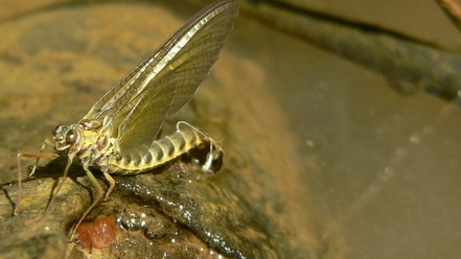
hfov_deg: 12.7
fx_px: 2066
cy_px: 111
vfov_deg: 7.2
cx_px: 144
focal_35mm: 169
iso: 80
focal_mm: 17.9
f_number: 4
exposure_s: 1/320
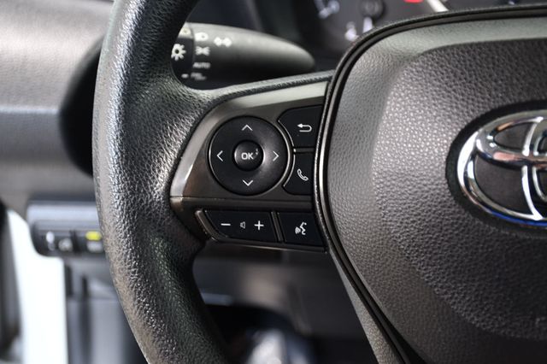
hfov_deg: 28.1
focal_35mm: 72
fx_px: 1093
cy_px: 182
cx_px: 274
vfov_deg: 18.9
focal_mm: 48
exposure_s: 1/20
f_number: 4.5
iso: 400
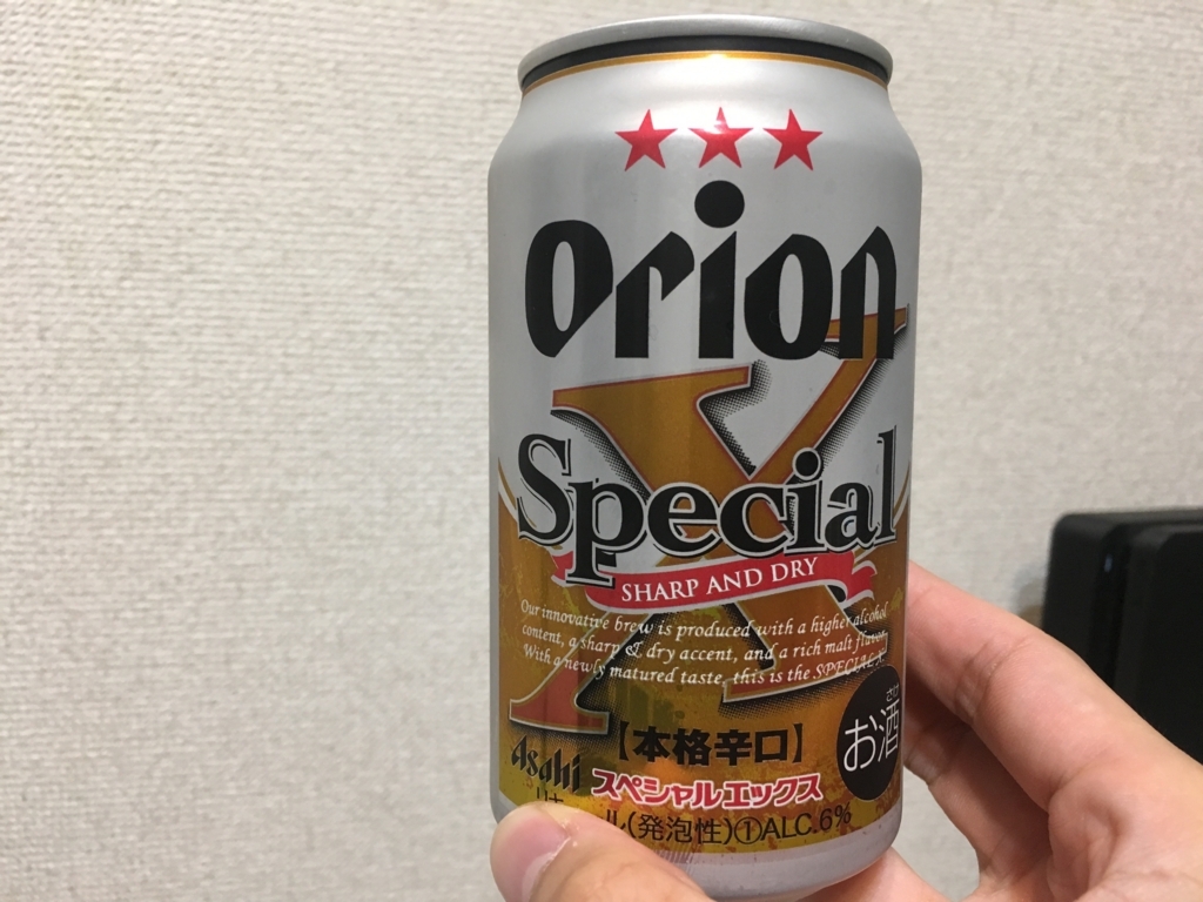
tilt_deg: -9.7
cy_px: 451
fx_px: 1008
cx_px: 602
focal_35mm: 29
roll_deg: -1.6
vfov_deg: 48.2
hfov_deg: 61.7
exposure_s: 1/33
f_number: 2.2
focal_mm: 4.15
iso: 125
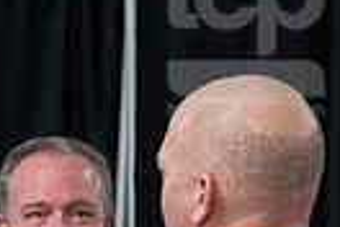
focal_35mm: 359
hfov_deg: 5.7
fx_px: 3390
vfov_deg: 3.8
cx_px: -118
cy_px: 383
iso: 4000
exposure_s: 1/250
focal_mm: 82
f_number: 5.6
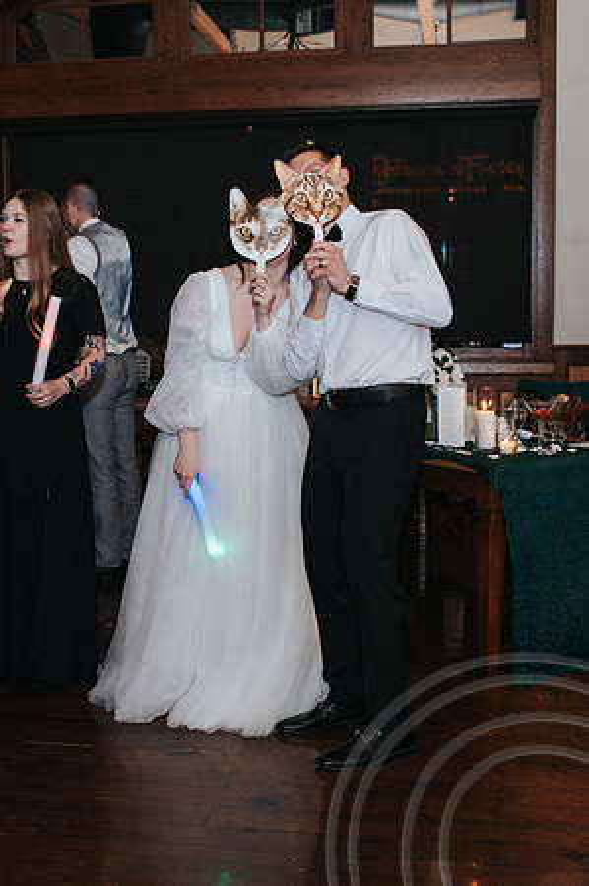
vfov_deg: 37.8
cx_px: 186
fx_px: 1293
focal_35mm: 53
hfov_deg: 25.5
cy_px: 443
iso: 800
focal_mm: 35
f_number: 3.2
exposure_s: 1/200
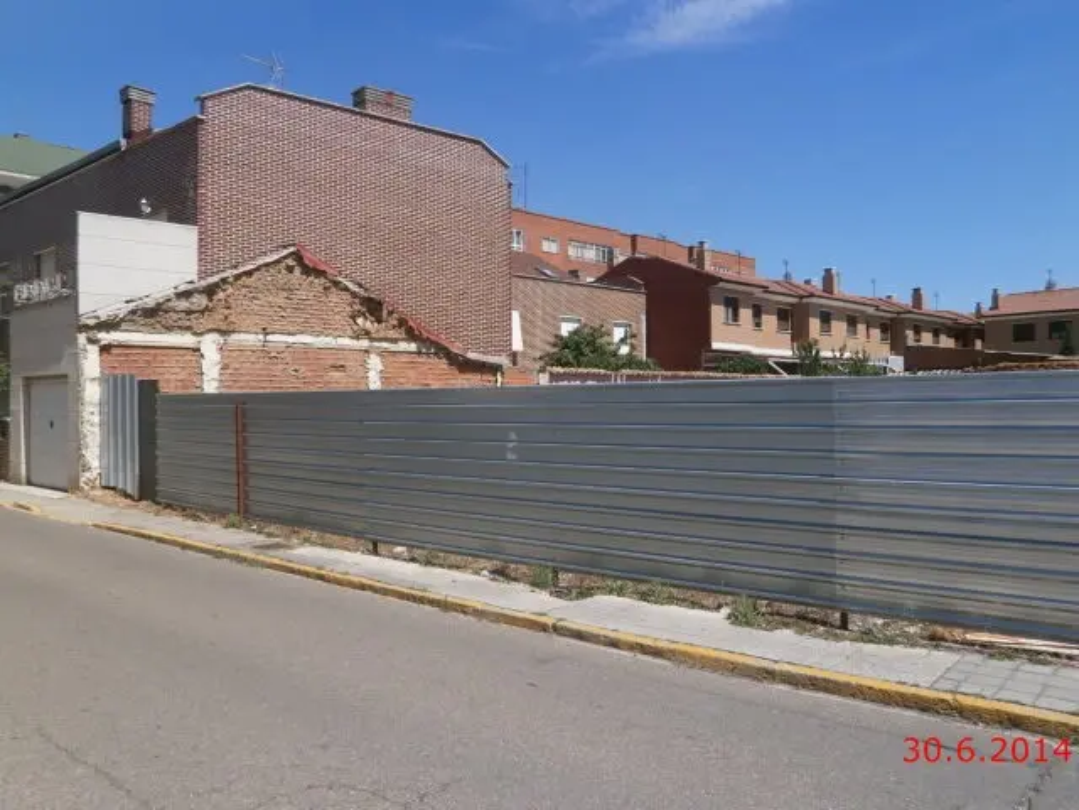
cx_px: 540
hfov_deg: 67.3
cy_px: 405
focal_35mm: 26
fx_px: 810
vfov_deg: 53.1
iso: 100
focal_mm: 4.7
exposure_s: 1/320
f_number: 8
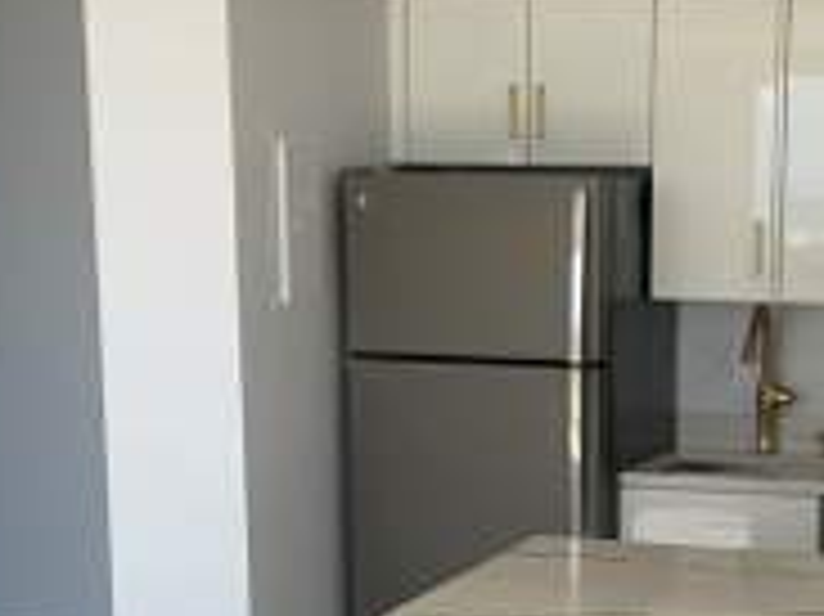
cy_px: 544
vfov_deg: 19.1
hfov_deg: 25.3
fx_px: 1808
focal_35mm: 76
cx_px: 653
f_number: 1.8
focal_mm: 3
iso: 16
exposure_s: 1/144
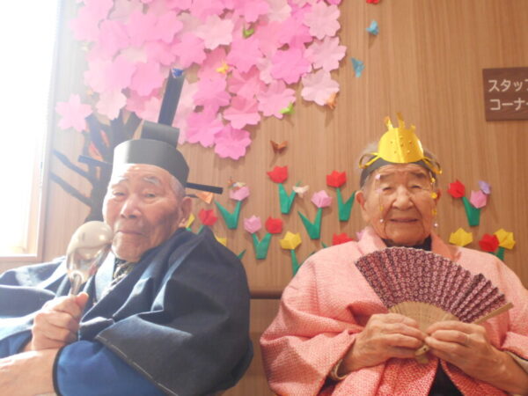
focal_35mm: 34
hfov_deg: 54.0
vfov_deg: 41.8
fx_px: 519
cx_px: 264
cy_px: 198
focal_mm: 5.8
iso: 180
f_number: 3.6
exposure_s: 1/30
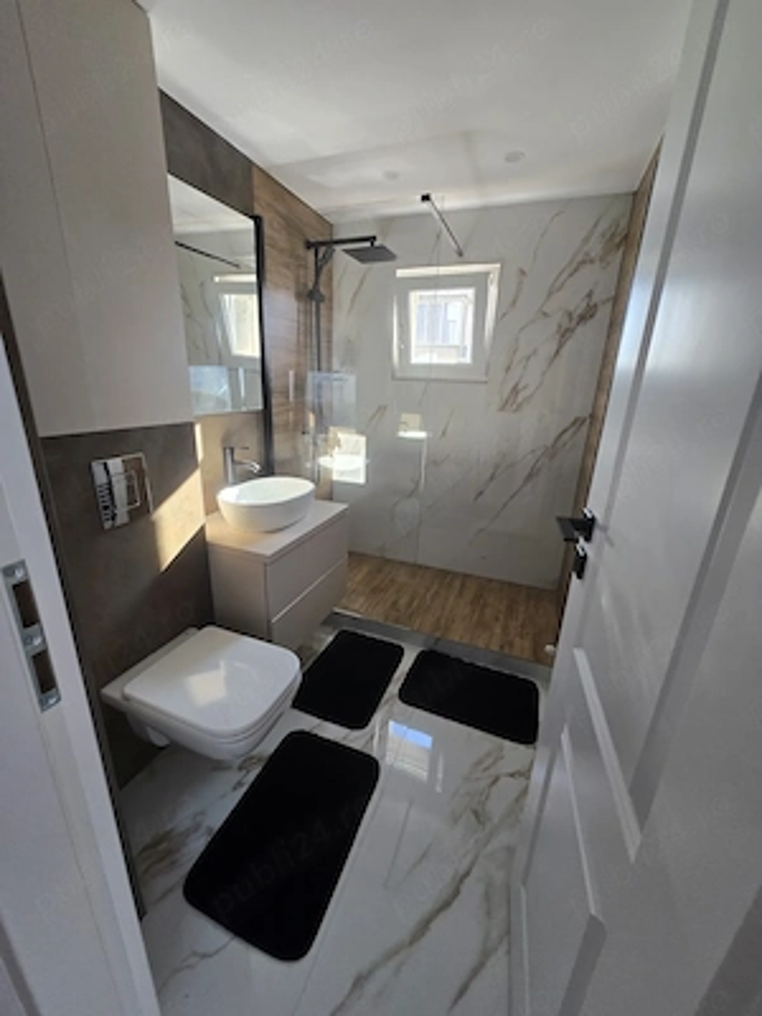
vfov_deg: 106.2
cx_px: 381
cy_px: 508
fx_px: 382
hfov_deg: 89.9
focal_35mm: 13
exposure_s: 1/50
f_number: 2.2
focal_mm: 1.7
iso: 80
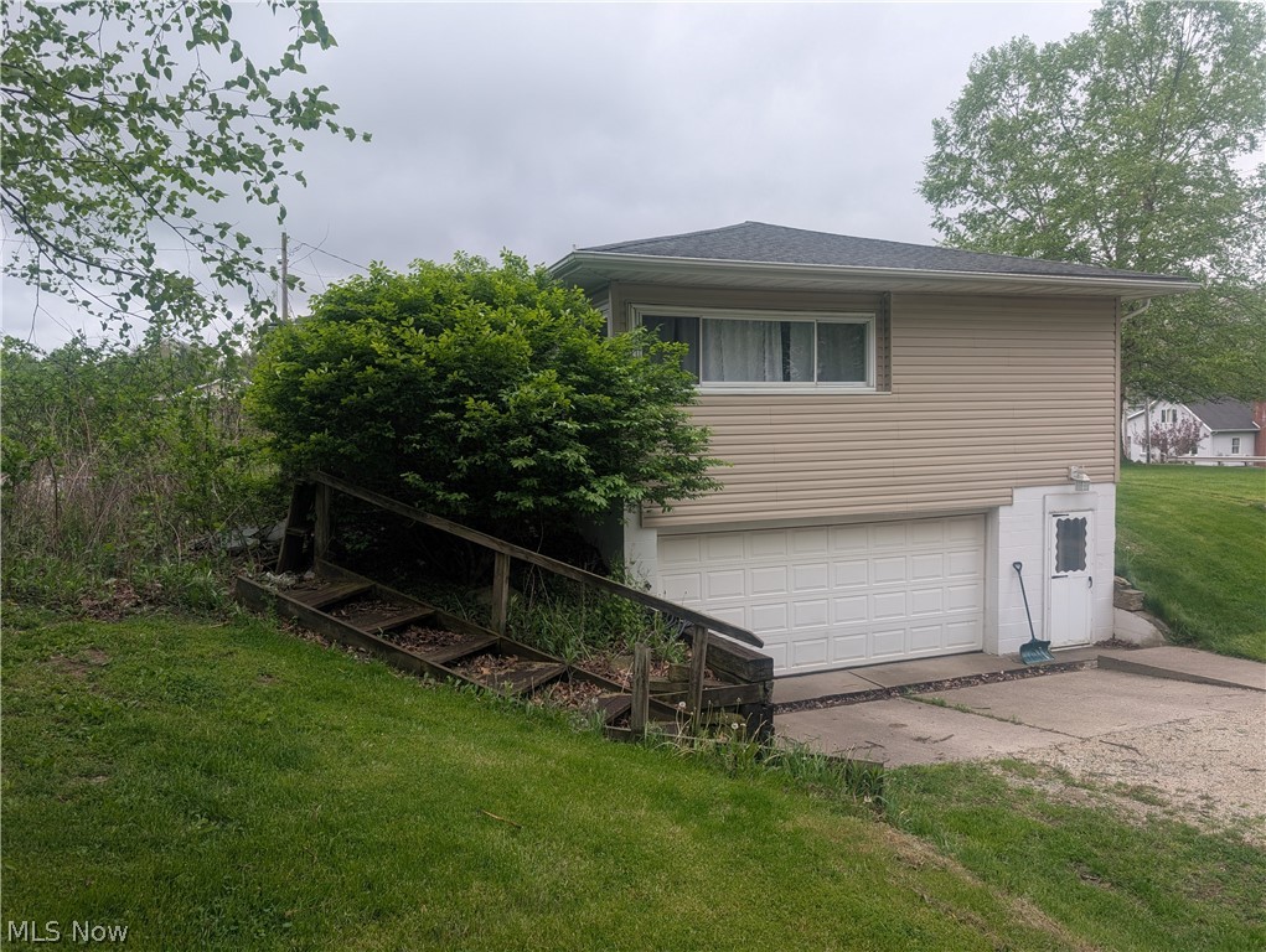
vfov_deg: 56.9
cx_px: 633
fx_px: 879
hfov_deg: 71.5
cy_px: 476
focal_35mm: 24
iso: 22
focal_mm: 6.9
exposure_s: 1/178
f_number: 1.68
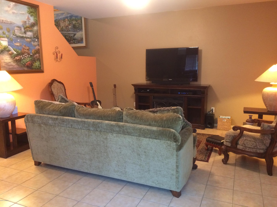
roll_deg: +1.2
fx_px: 232
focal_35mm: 29
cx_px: 138
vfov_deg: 48.2
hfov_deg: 61.7
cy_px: 104
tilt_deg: -8.9
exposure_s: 1/15
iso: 320
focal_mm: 4.15
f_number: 2.2
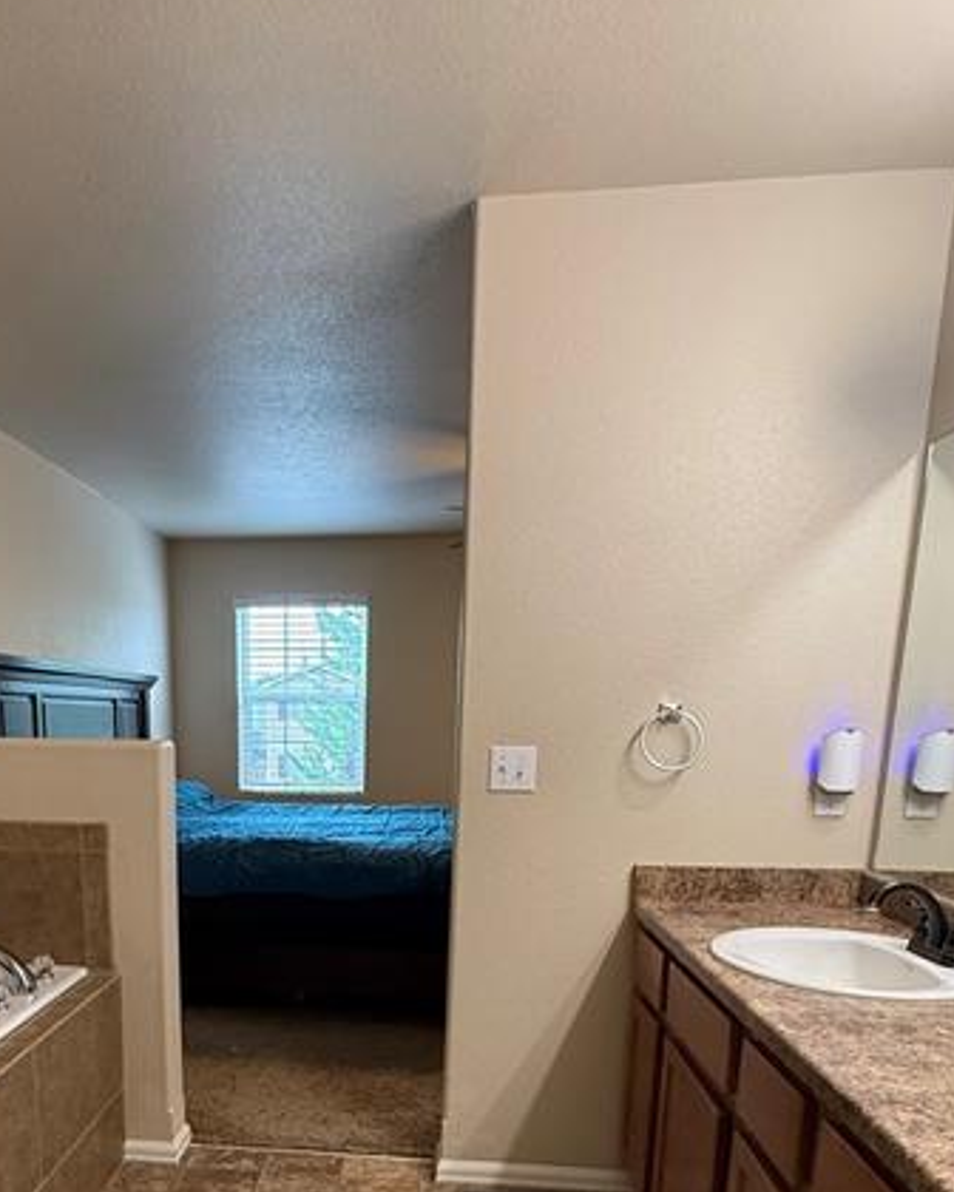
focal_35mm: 25
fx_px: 882
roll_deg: -0.6
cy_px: 908
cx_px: 325
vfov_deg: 63.7
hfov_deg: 55.7
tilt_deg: -10.8
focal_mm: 2.22
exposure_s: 1/120
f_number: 2.2
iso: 400
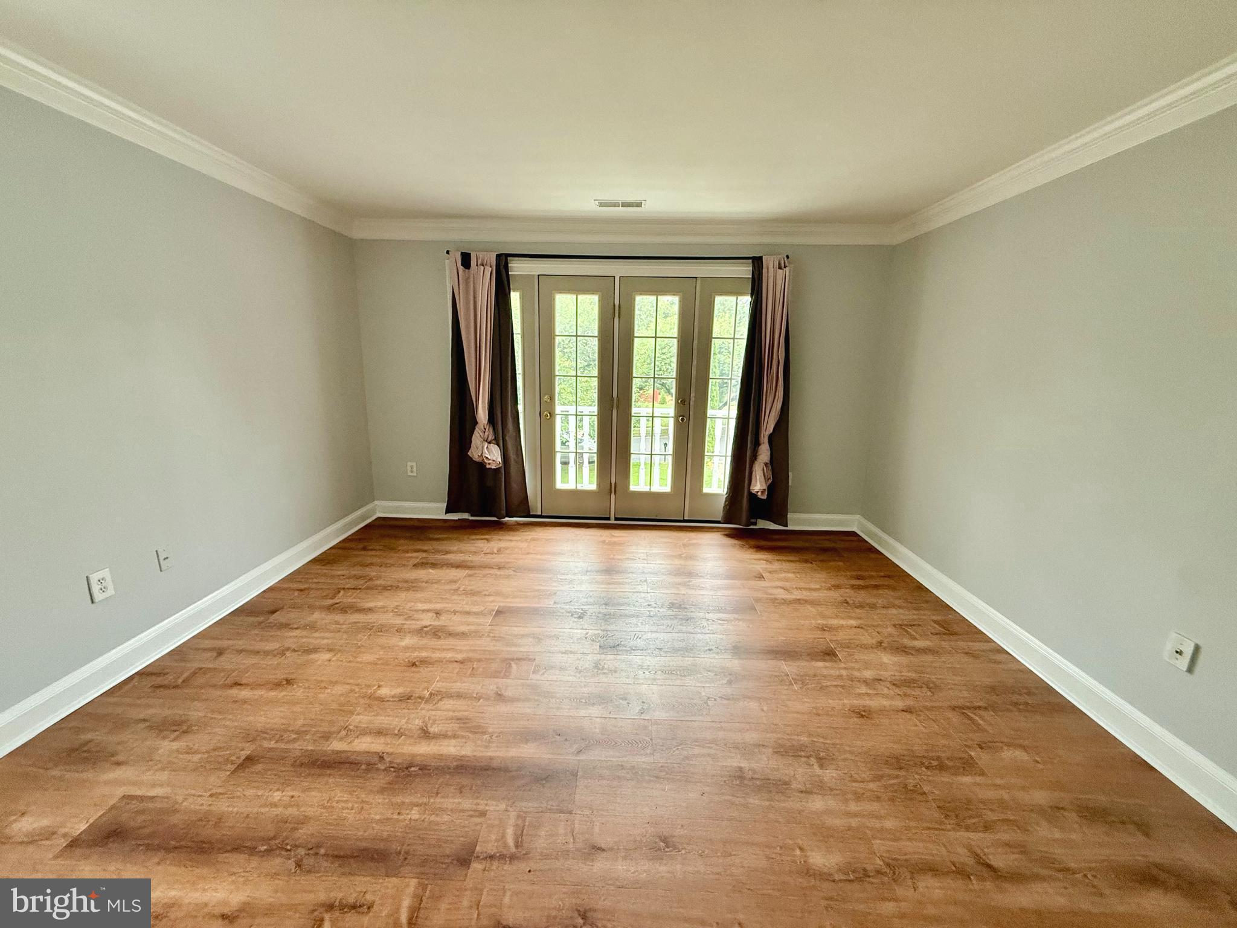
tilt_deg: -12.3
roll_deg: -1.1
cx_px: 618
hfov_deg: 102.1
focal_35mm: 14
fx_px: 500
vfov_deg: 85.7
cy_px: 464
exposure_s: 1/99
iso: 250
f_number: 2.2
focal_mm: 2.22
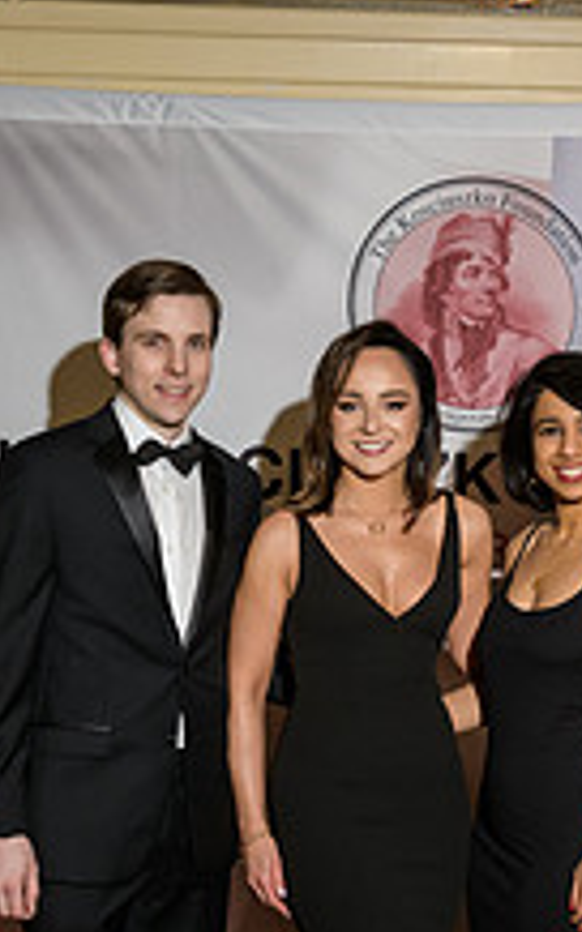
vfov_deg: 25.6
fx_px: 2033
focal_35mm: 80
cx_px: 462
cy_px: 671
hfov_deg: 16.2
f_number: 5
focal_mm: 38
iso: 800
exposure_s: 1/100
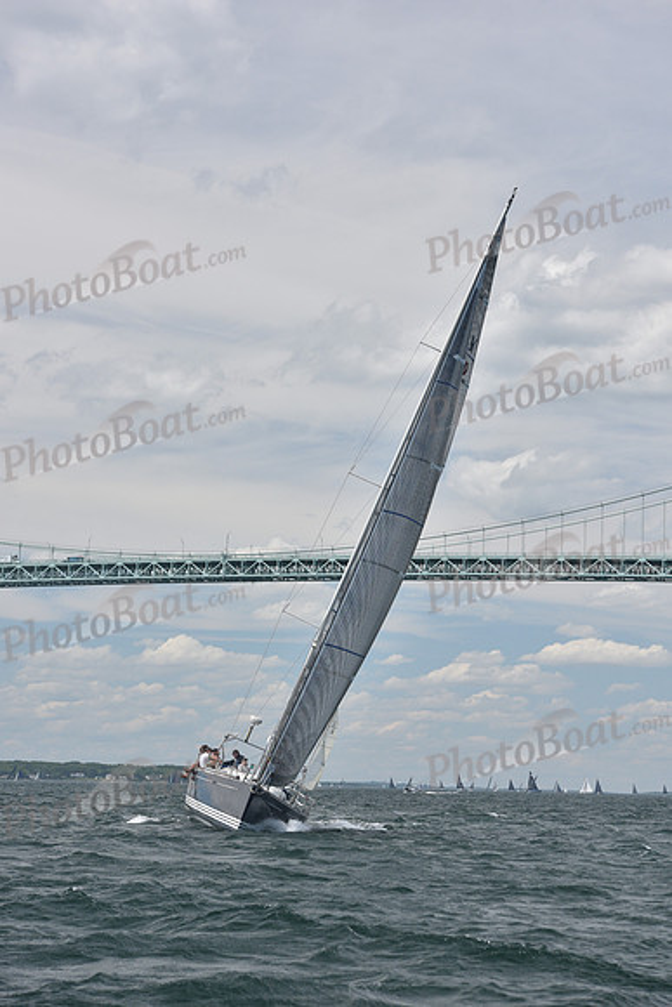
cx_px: 336
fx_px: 2658
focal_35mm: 95
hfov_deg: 14.4
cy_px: 504
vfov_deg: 21.5
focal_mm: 95
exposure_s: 1/800
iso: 320
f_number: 6.3
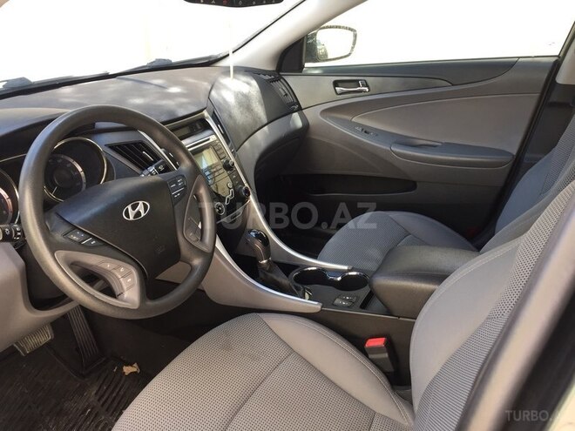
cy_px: 216
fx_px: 482
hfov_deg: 61.7
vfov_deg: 48.2
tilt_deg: -22.6
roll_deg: -0.7
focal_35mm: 29
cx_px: 288
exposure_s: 1/100
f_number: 2.2
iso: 50
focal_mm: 4.15
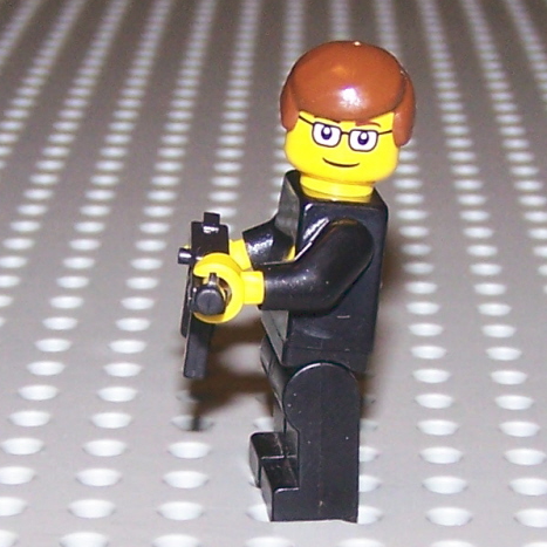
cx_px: 301
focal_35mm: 46
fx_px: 822
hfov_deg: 36.8
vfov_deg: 36.8
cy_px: 275
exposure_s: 1/60
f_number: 2.8
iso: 140
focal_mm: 6.3
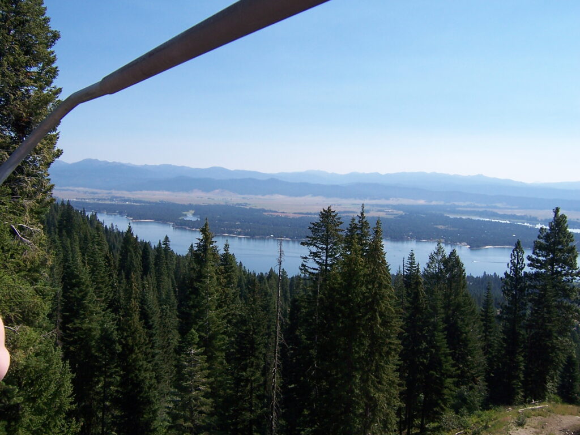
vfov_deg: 42.9
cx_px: 290
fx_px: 553
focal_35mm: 33
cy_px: 218
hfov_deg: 55.4
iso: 80
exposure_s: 1/750
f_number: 4
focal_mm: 5.5
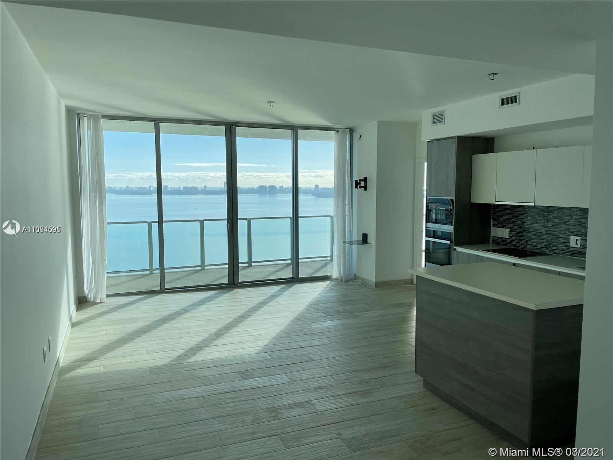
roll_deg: -0.5
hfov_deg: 67.3
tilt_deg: -6.1
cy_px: 230
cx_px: 306
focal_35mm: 26
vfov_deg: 53.1
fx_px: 460
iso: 32
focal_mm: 4.2
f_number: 1.6
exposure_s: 1/1825
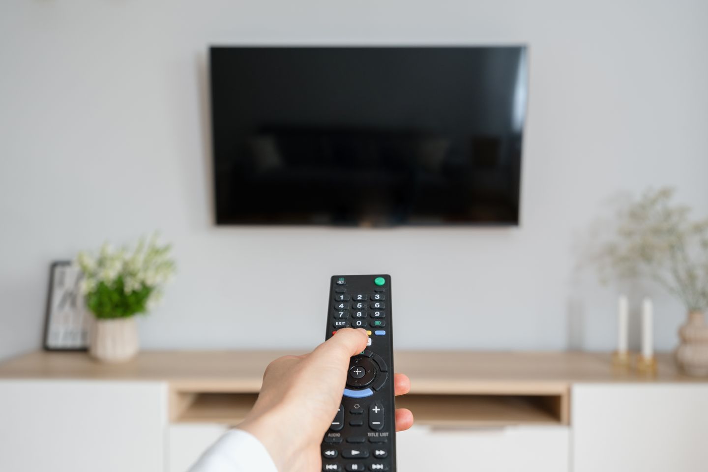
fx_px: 590
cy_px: 236
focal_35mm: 30
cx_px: 354
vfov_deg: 43.6
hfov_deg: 61.9
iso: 400
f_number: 4
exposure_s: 1/50
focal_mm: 30
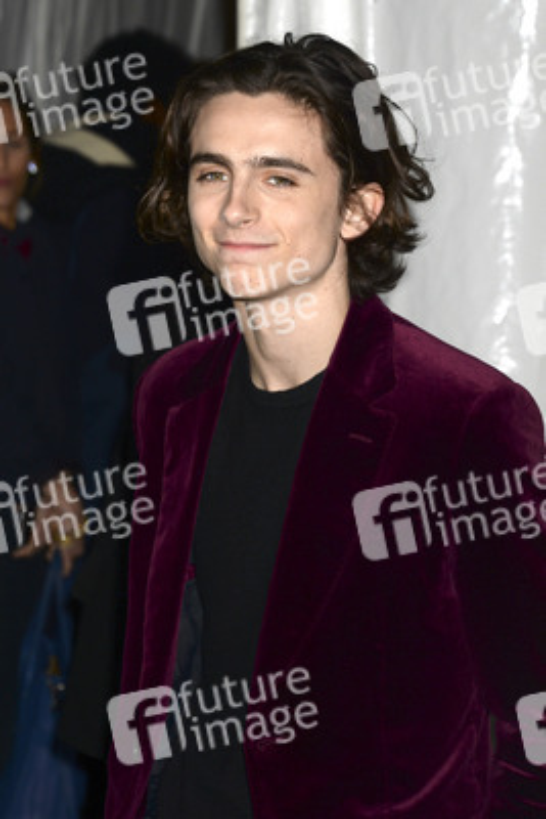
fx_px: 3296
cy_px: 410
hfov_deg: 9.5
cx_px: 273
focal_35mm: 145
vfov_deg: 14.1
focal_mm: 145
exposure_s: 1/250
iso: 800
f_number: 5.6
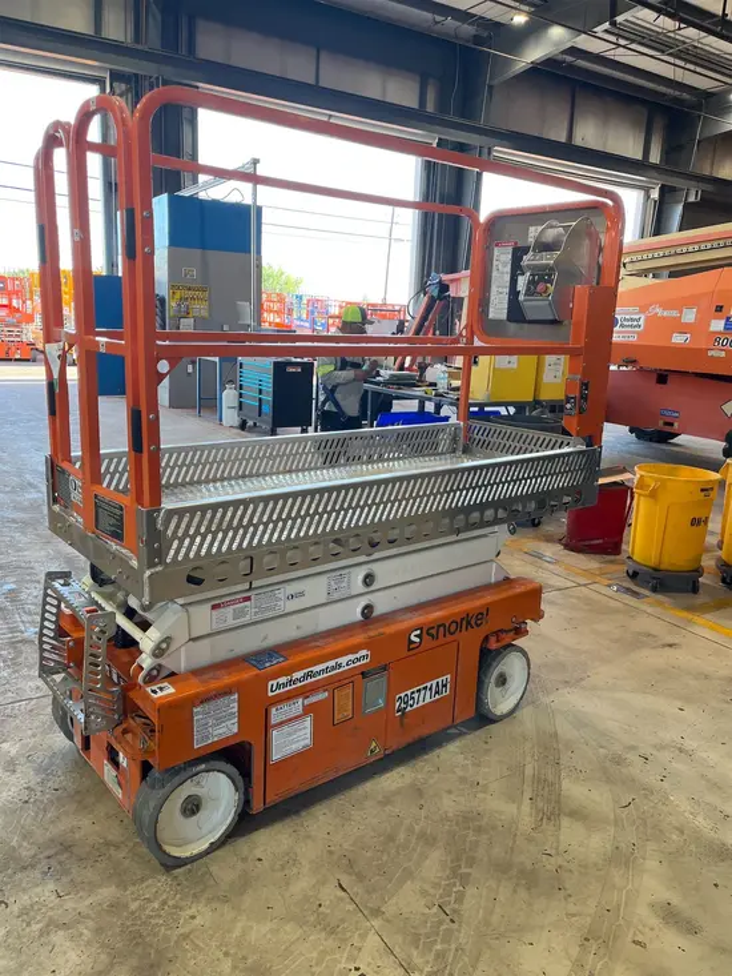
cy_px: 488
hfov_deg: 53.1
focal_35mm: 26
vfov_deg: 67.3
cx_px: 366
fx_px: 733
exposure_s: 1/121
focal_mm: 5.1
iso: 80
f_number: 1.6
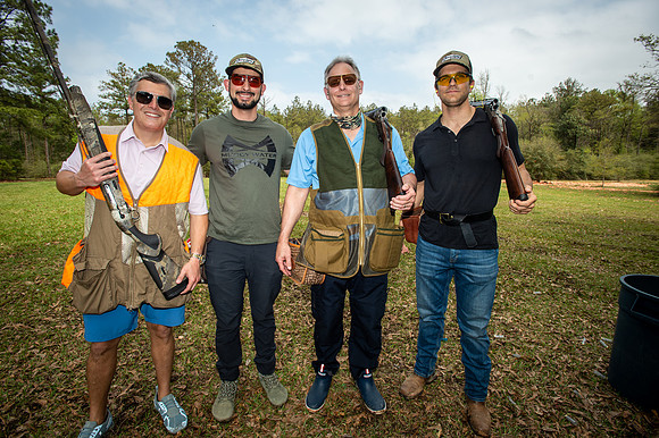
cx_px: 330
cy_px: 219
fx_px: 311
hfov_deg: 93.3
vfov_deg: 70.4
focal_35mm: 17
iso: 125
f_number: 7.1
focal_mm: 17
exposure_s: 1/250
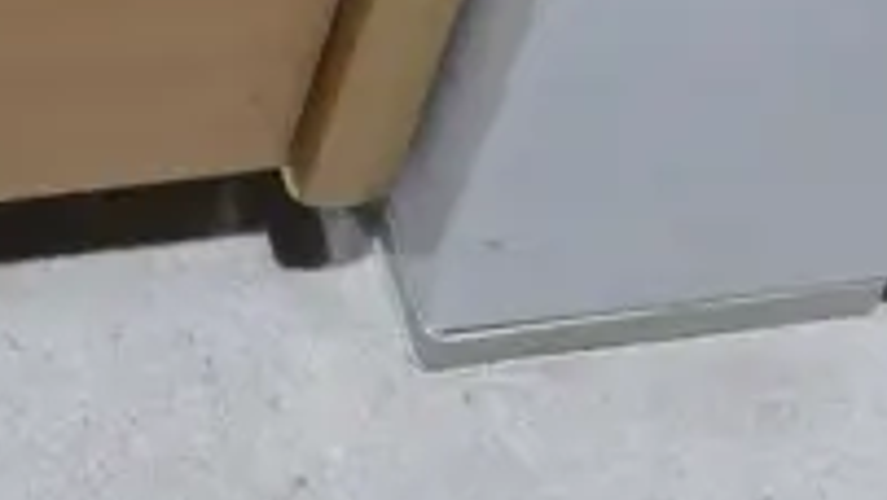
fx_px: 5461
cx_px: -505
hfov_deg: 9.0
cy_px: -1149
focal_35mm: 232
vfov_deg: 4.9
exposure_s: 1/60
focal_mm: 21
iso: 1600
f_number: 11
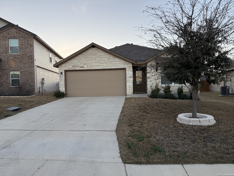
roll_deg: +1.8
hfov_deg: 71.6
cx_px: 117
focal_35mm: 24
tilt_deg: +0.3
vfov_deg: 56.8
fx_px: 162
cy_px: 88
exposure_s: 1/715
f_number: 1.78
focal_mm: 6.76
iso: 100
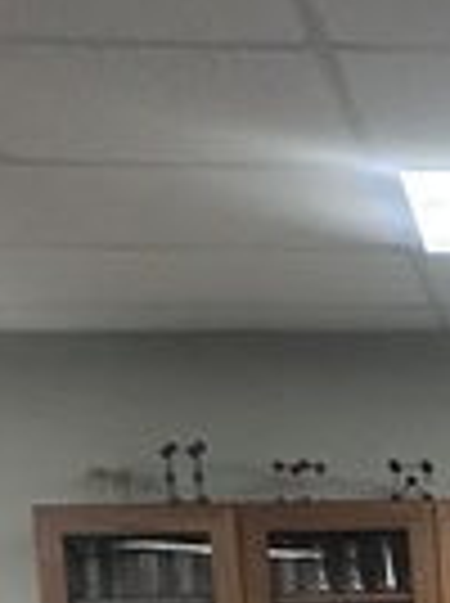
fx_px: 1861
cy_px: 927
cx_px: 932
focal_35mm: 107
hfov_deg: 12.1
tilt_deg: -5.4
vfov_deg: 16.6
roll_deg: +2.0
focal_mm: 2.22
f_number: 2.2
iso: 250
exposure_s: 1/60
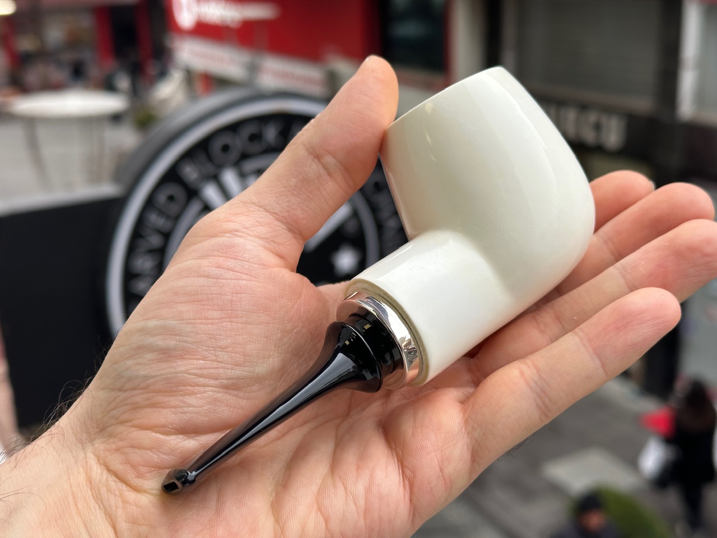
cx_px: 358
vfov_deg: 30.3
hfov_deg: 39.7
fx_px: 994
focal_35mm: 48
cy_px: 269
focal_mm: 6.86
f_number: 1.78
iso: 64
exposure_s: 1/393
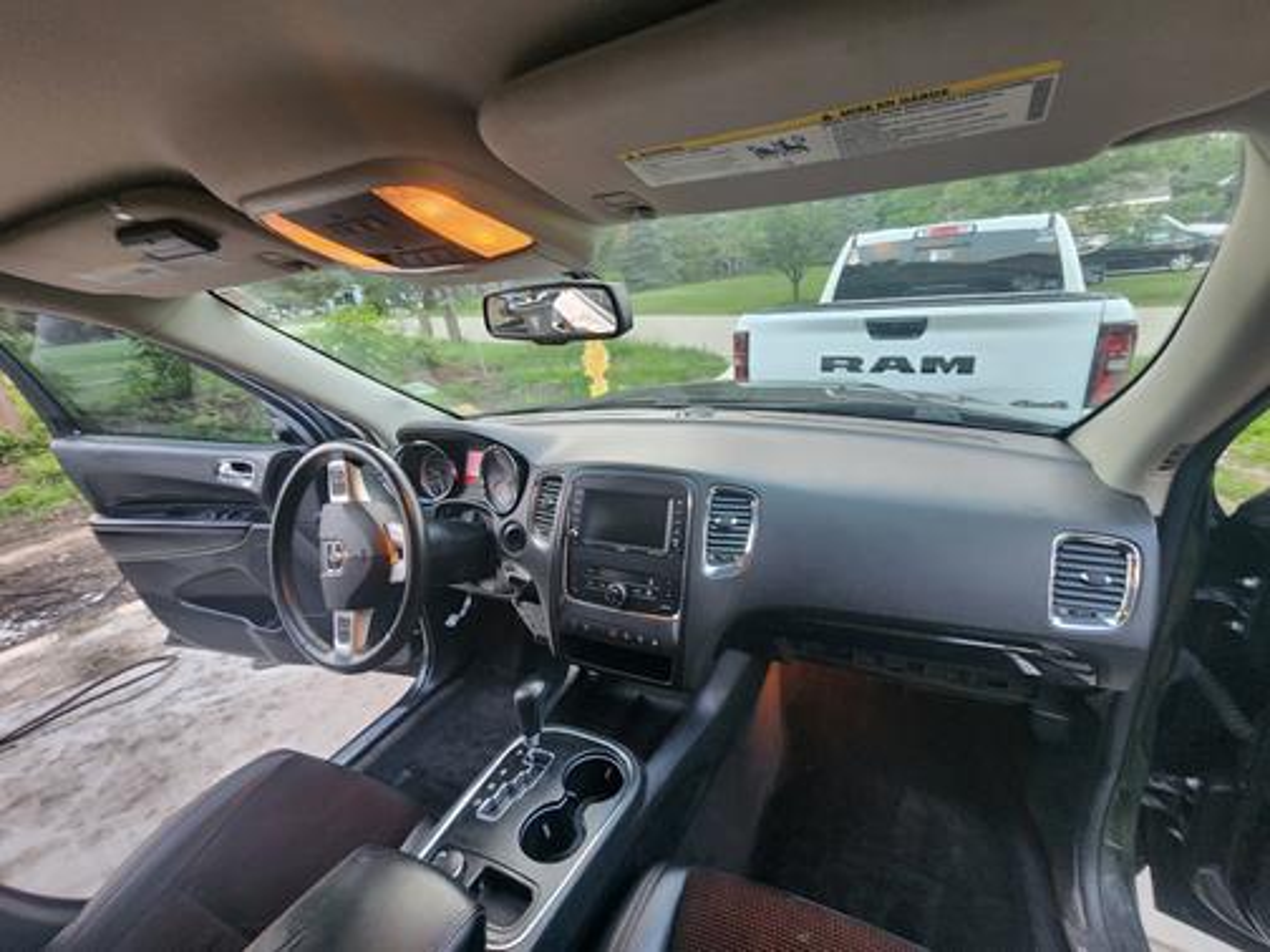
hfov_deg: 106.2
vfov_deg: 89.9
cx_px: 635
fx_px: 477
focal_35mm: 13
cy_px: 476
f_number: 2.2
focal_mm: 2.2
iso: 320
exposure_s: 1/40
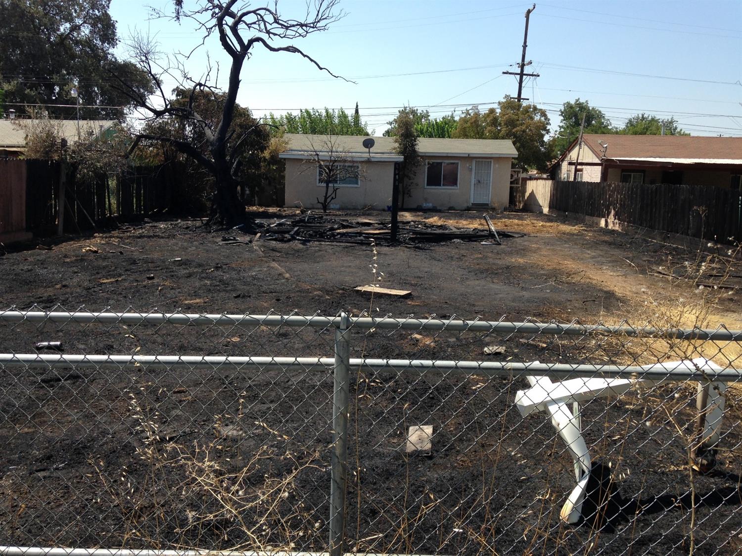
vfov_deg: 42.9
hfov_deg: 55.4
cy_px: 278
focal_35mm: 33
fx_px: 707
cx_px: 371
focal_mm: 4.12
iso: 50
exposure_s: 1/1085
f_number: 2.4
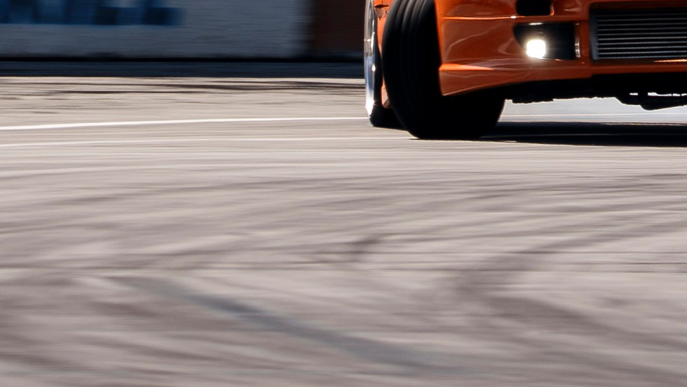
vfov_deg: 1.5
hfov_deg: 2.7
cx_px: 776
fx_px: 14648
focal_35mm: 804
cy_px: -41
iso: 100
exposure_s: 1/100
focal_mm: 135
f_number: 11
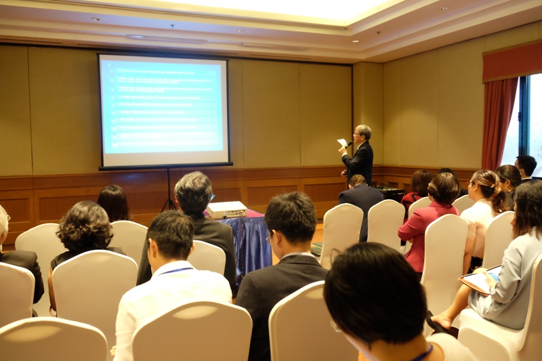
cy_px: 180
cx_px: 271
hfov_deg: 60.3
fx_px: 467
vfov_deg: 42.3
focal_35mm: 31
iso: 3200
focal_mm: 20.8
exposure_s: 1/28
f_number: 4
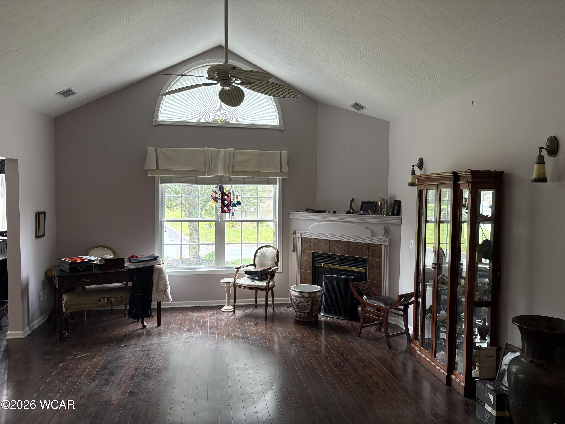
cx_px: 282
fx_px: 424
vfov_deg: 53.1
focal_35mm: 26
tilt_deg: -3.4
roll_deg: -0.8
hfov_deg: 67.3
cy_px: 212
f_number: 1.6
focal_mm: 5.96
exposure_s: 1/120
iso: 200
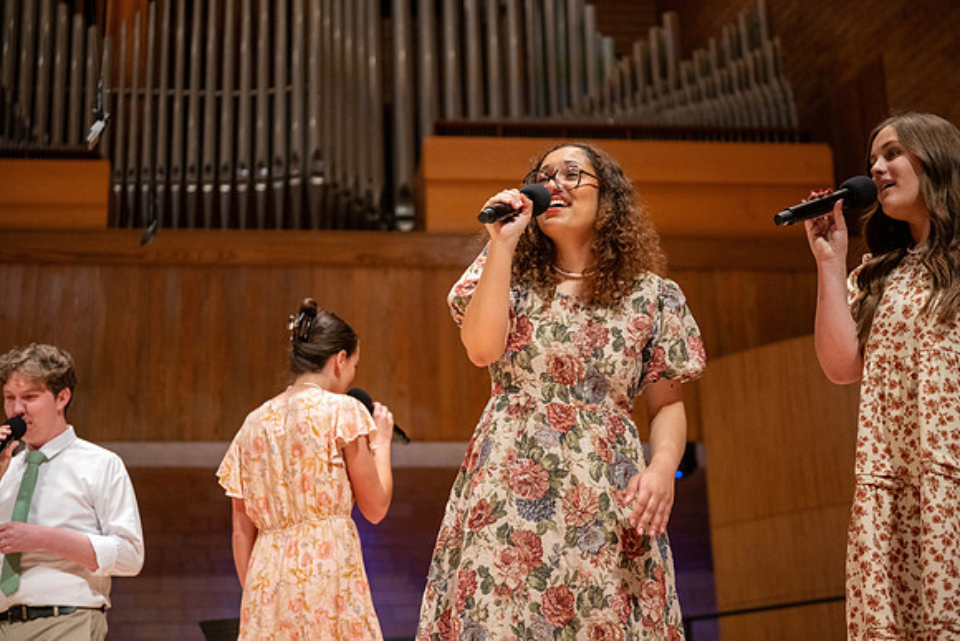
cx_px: 480
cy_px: 320
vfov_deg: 19.5
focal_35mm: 70
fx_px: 1867
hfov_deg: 28.8
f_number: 2.8
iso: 2500
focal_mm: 70
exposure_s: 1/640
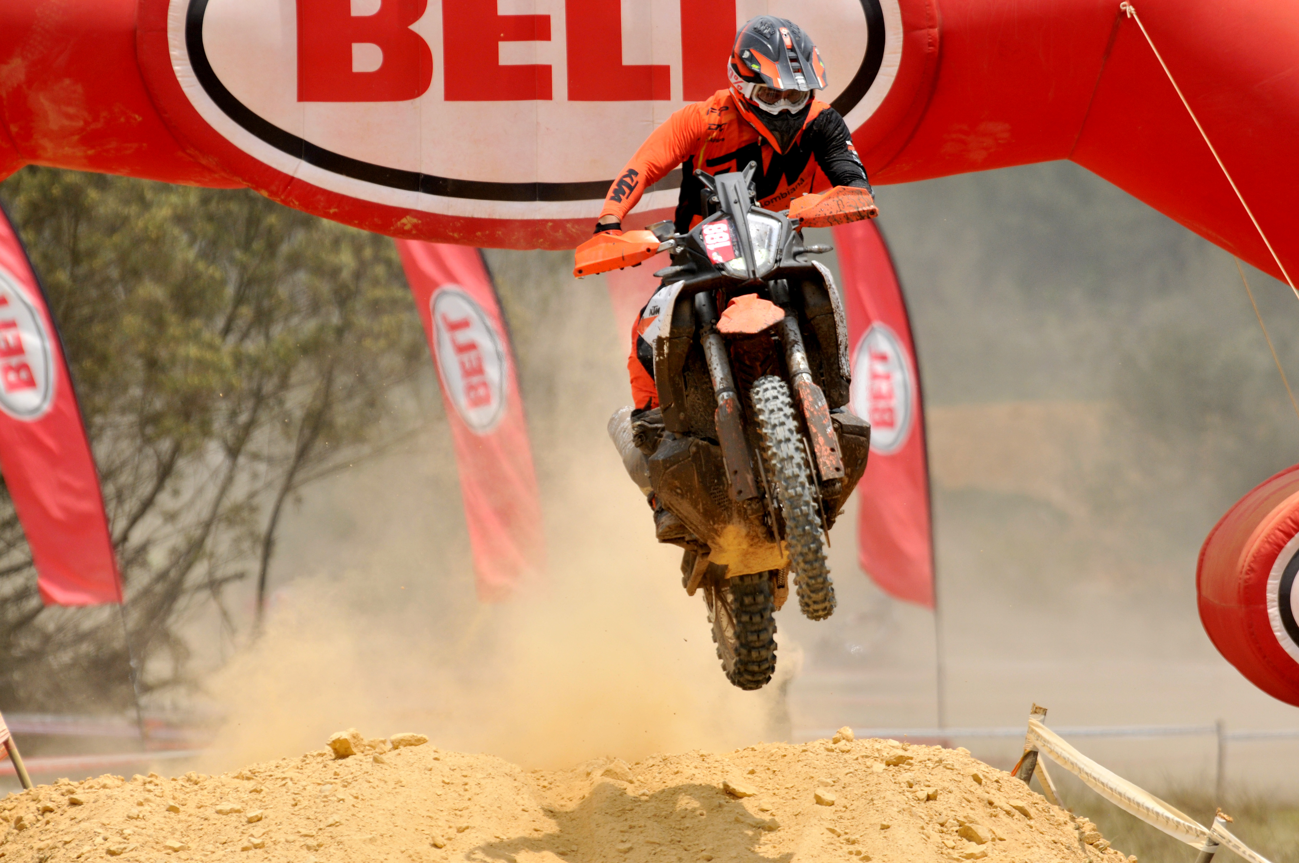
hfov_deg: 6.9
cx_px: 650
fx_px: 10812
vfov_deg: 4.6
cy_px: 432
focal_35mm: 300
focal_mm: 200
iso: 250
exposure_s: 1/3200
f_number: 4
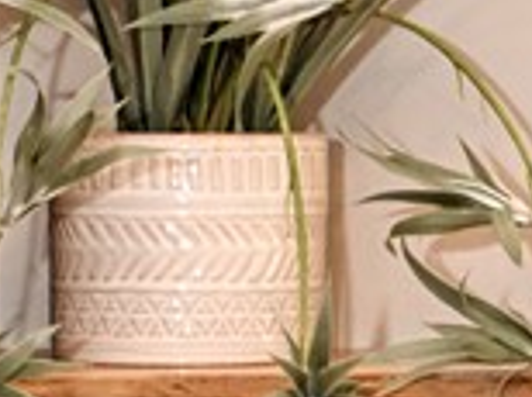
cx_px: 864
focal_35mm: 285
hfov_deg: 6.8
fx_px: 4373
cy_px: 45
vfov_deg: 5.2
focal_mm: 28
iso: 720
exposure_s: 1/60
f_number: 5.6
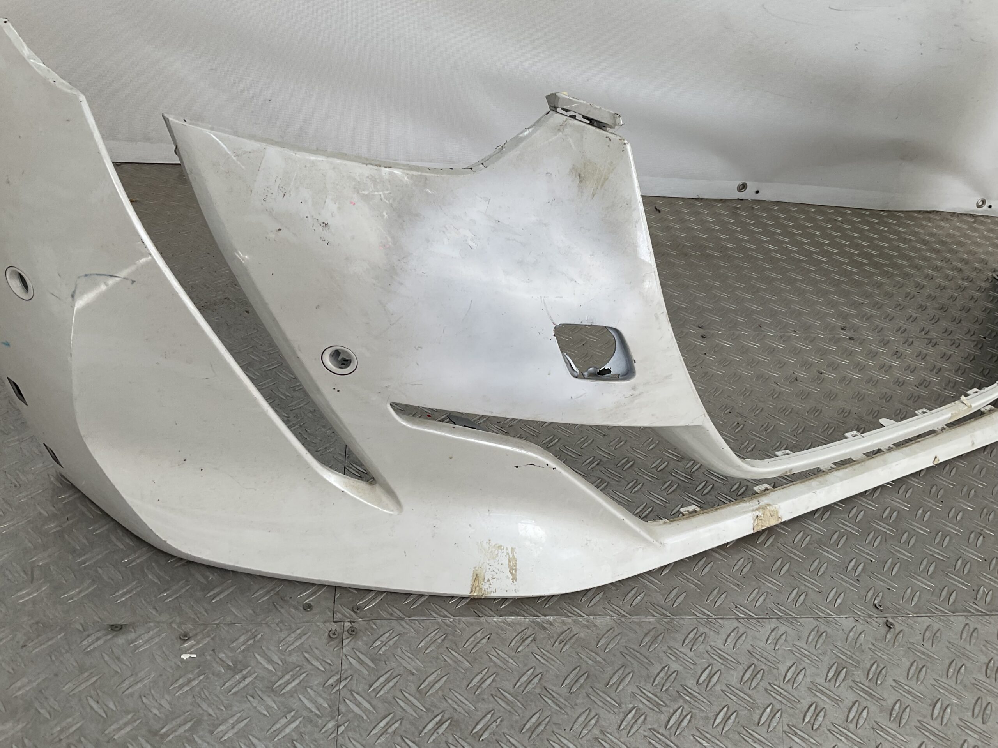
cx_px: 499
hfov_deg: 61.7
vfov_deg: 48.2
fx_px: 836
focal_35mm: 29
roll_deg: -6.4
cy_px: 374
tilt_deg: -35.9
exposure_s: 1/419
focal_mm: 3
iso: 16
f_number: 1.8
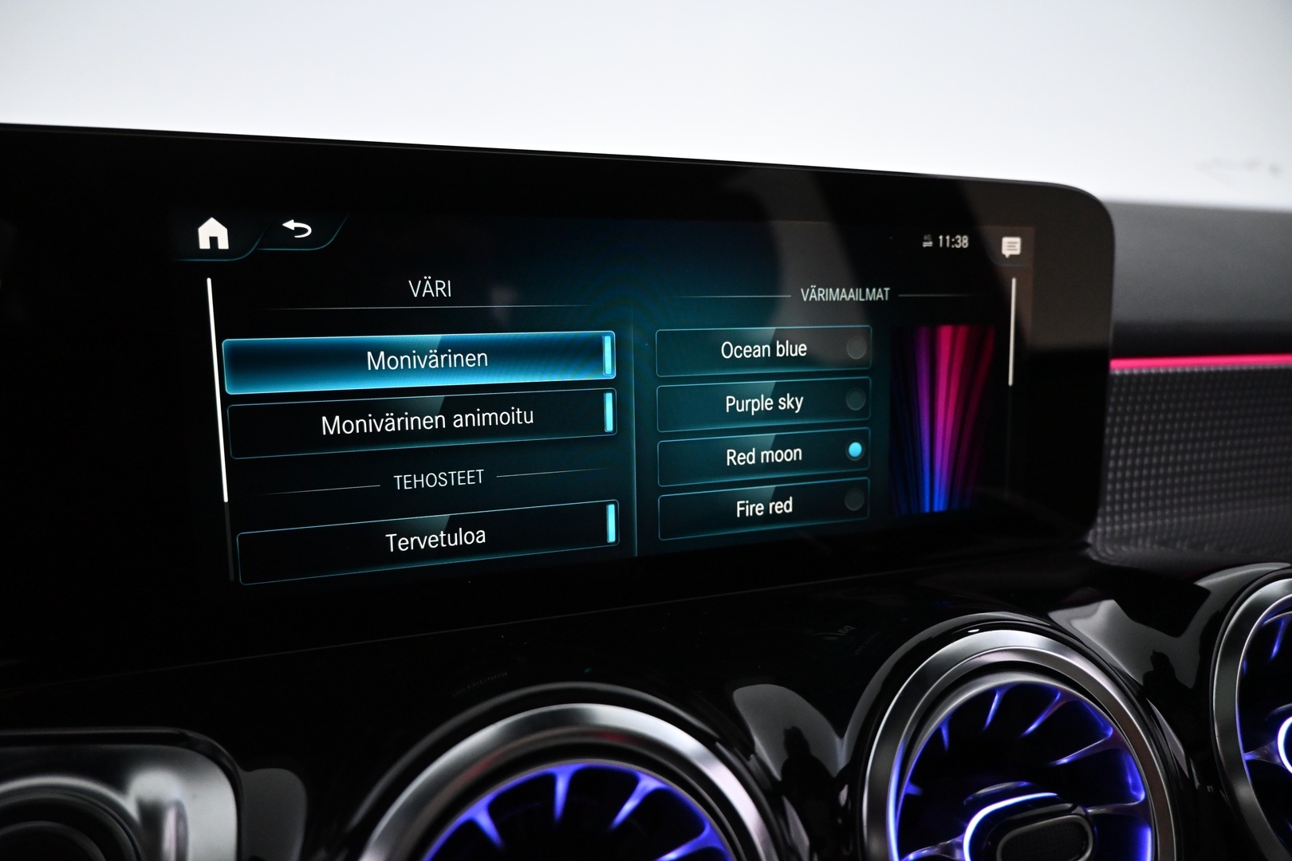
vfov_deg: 53.1
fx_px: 861
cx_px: 646
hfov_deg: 73.7
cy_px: 430
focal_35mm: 24
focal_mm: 16
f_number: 3.5
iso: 3200
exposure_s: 1/100
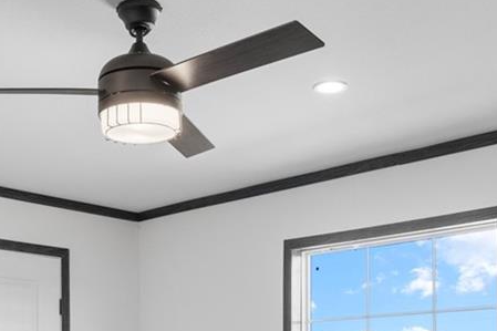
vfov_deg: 22.1
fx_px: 787
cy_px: 389
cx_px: 182
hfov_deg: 34.8
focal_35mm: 57
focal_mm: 16
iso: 400
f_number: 8
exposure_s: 1/5
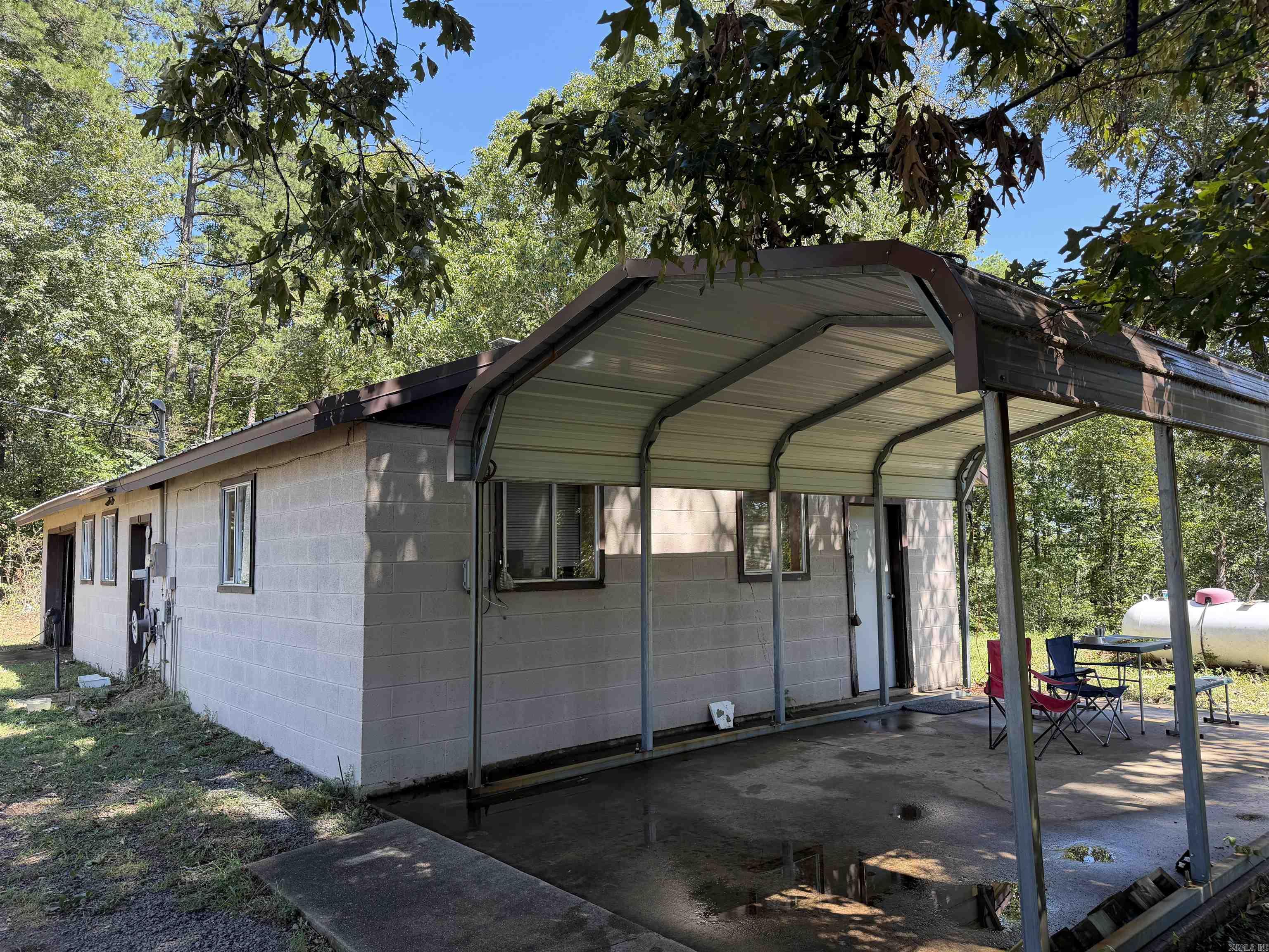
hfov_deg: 71.6
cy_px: 476
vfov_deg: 56.8
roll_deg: +1.2
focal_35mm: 24
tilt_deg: +4.7
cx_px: 634
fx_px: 880
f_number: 1.78
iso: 100
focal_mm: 6.76
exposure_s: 1/593
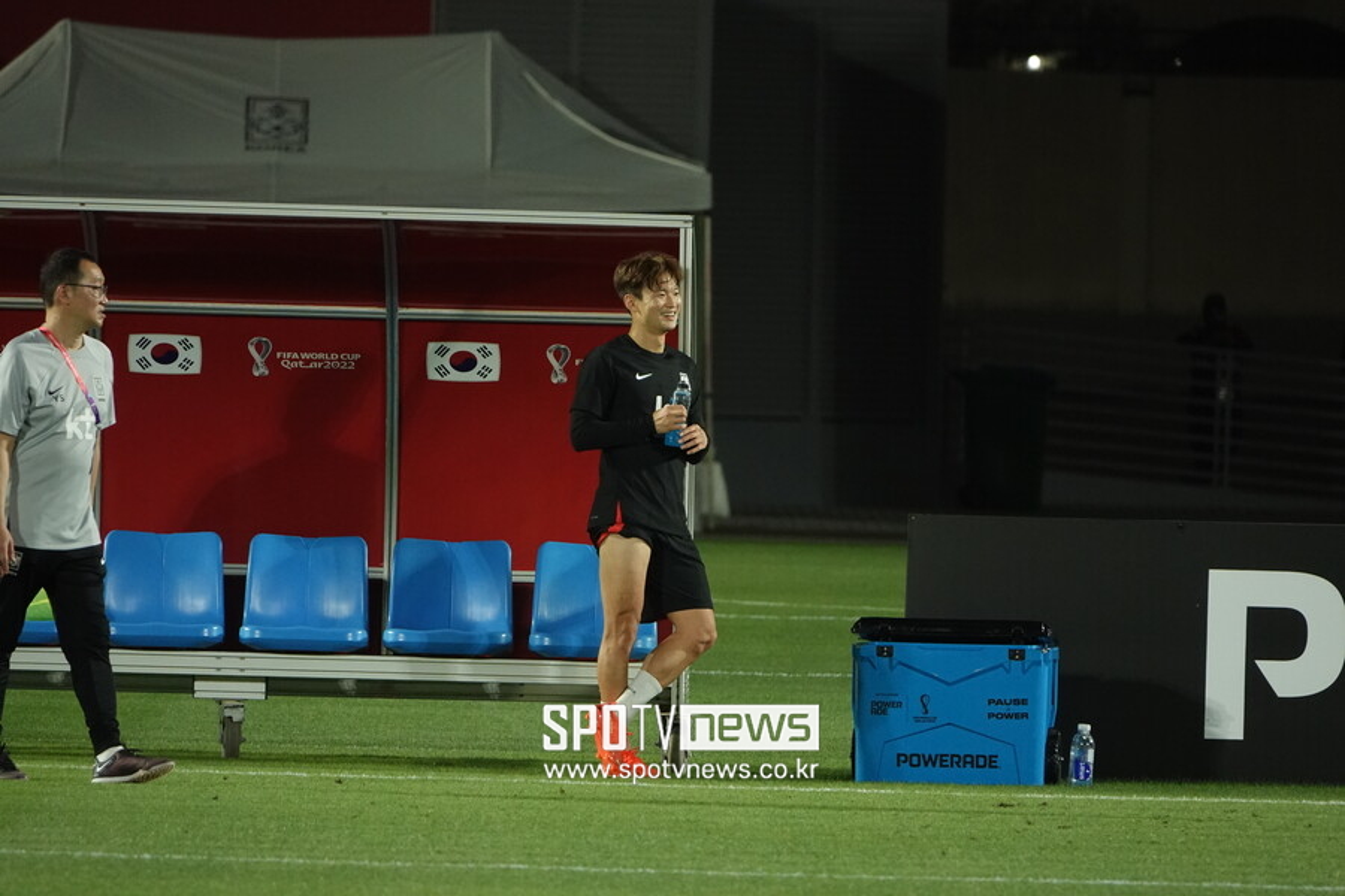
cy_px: 448
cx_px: 672
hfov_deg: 3.4
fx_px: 22415
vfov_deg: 2.3
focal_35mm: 600
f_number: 4
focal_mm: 220
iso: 1250
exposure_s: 1/200
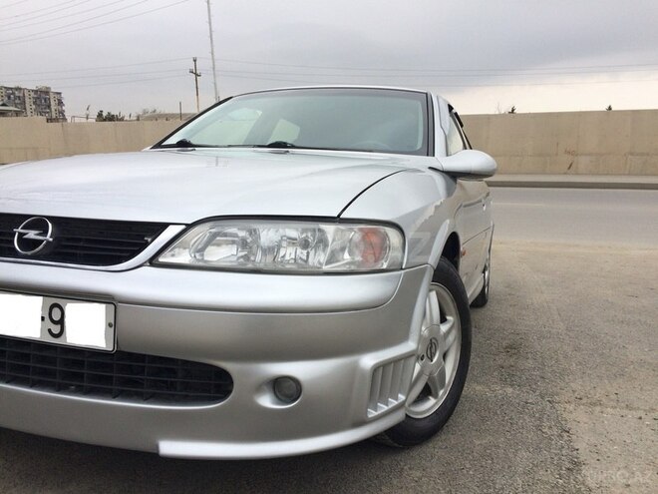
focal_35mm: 29
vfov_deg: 48.2
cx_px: 329
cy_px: 247
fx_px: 551
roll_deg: +2.0
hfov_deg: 61.7
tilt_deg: -12.6
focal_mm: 4.15
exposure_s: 1/612
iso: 32
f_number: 2.2
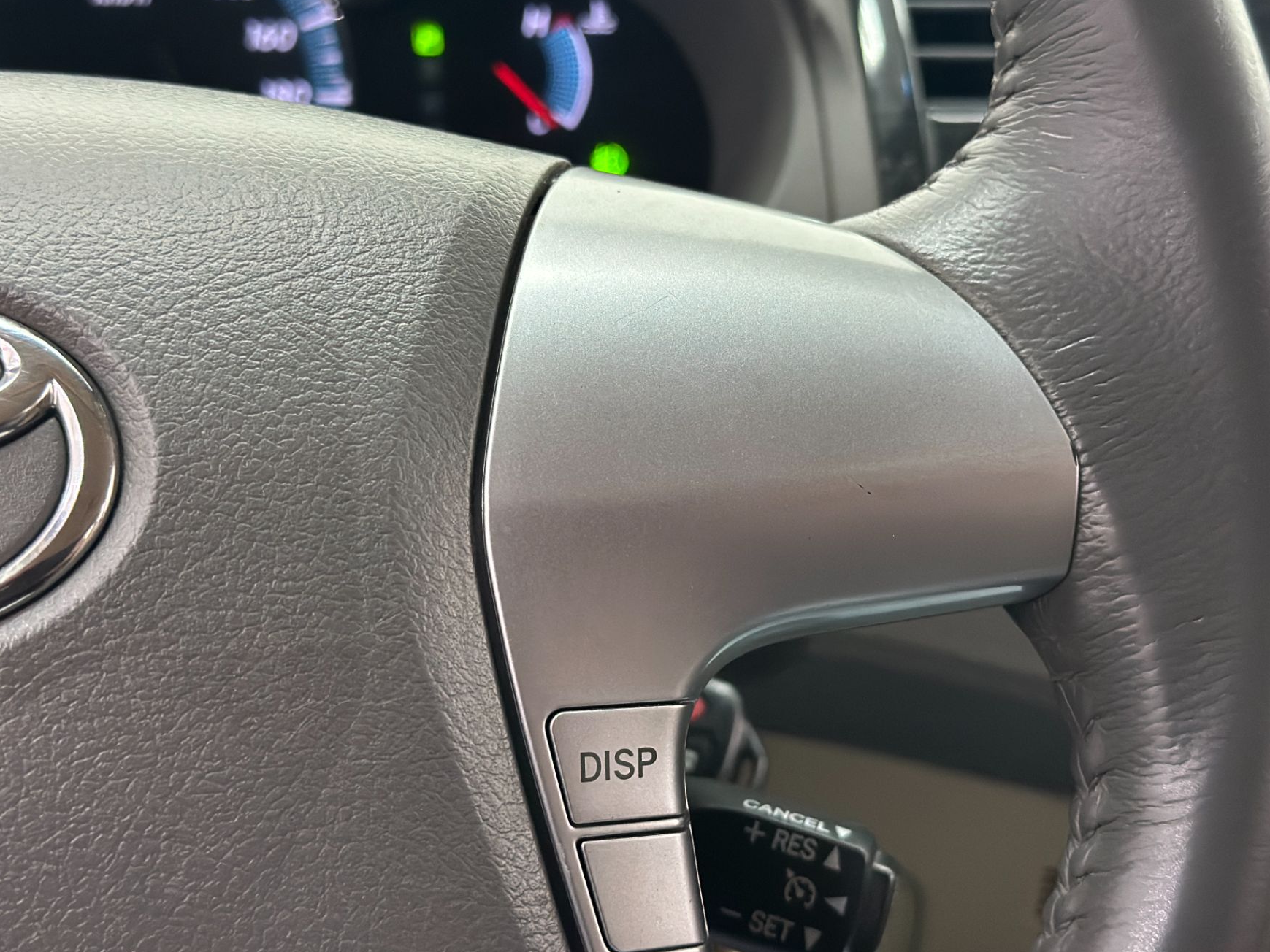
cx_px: 687
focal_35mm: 53
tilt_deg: -19.5
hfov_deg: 36.2
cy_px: 440
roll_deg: -1.6
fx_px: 1944
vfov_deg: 27.5
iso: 500
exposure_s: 1/40
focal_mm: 6.86
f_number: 1.78
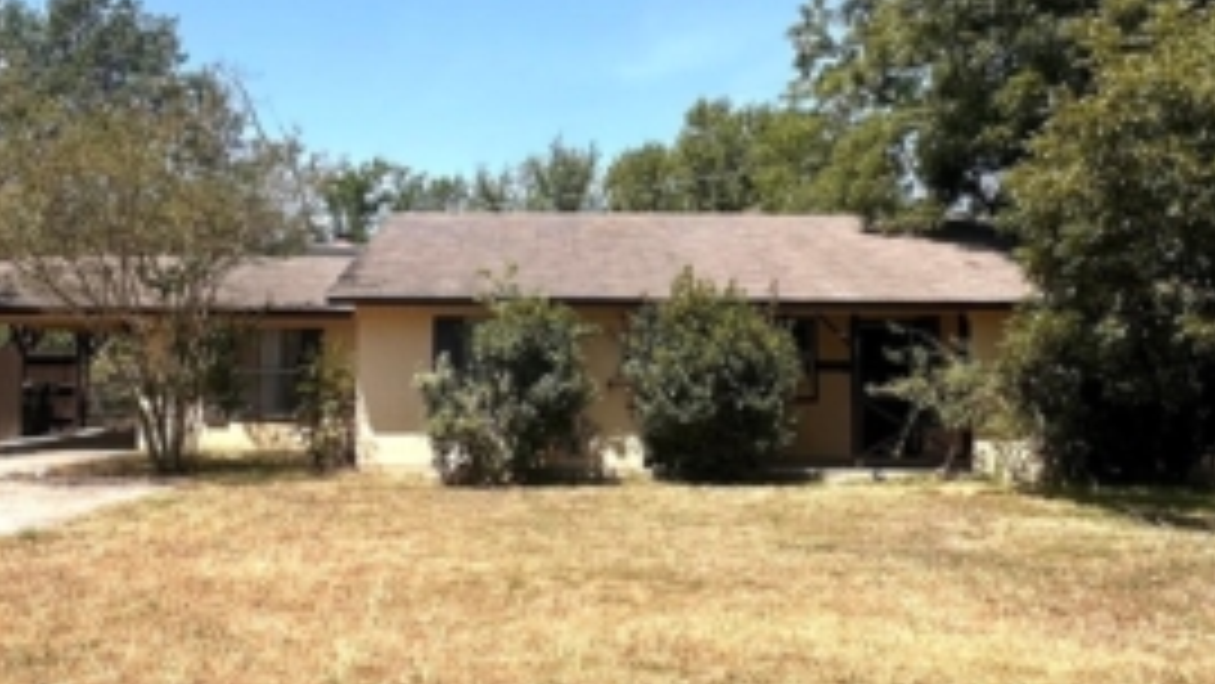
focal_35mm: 33
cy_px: 270
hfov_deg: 59.3
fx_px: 1063
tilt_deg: +5.0
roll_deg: -0.3
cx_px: 526
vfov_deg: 35.5
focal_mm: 2.22
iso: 40
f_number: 2.2
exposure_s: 1/1416
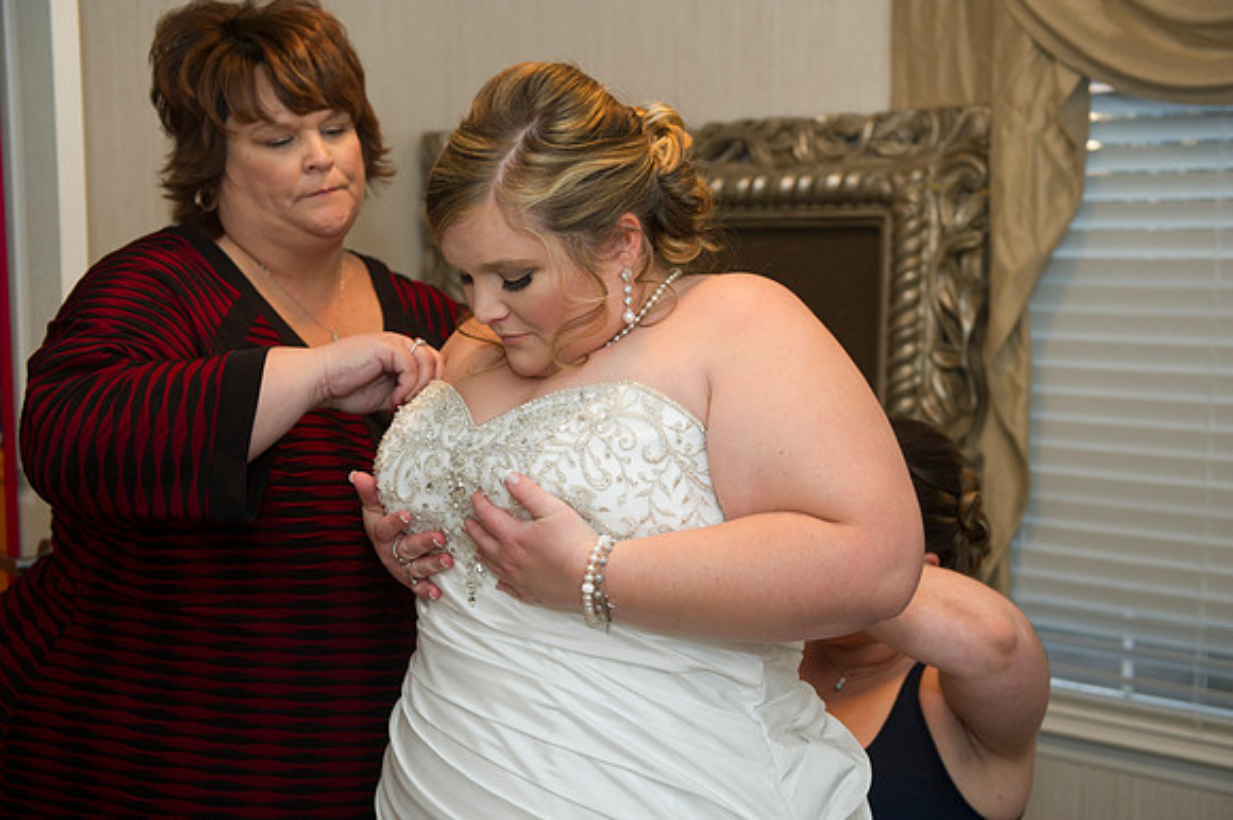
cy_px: 410
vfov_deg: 26.0
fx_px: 1780
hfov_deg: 38.2
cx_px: 616
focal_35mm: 52
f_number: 4
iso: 640
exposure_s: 1/80
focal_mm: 52
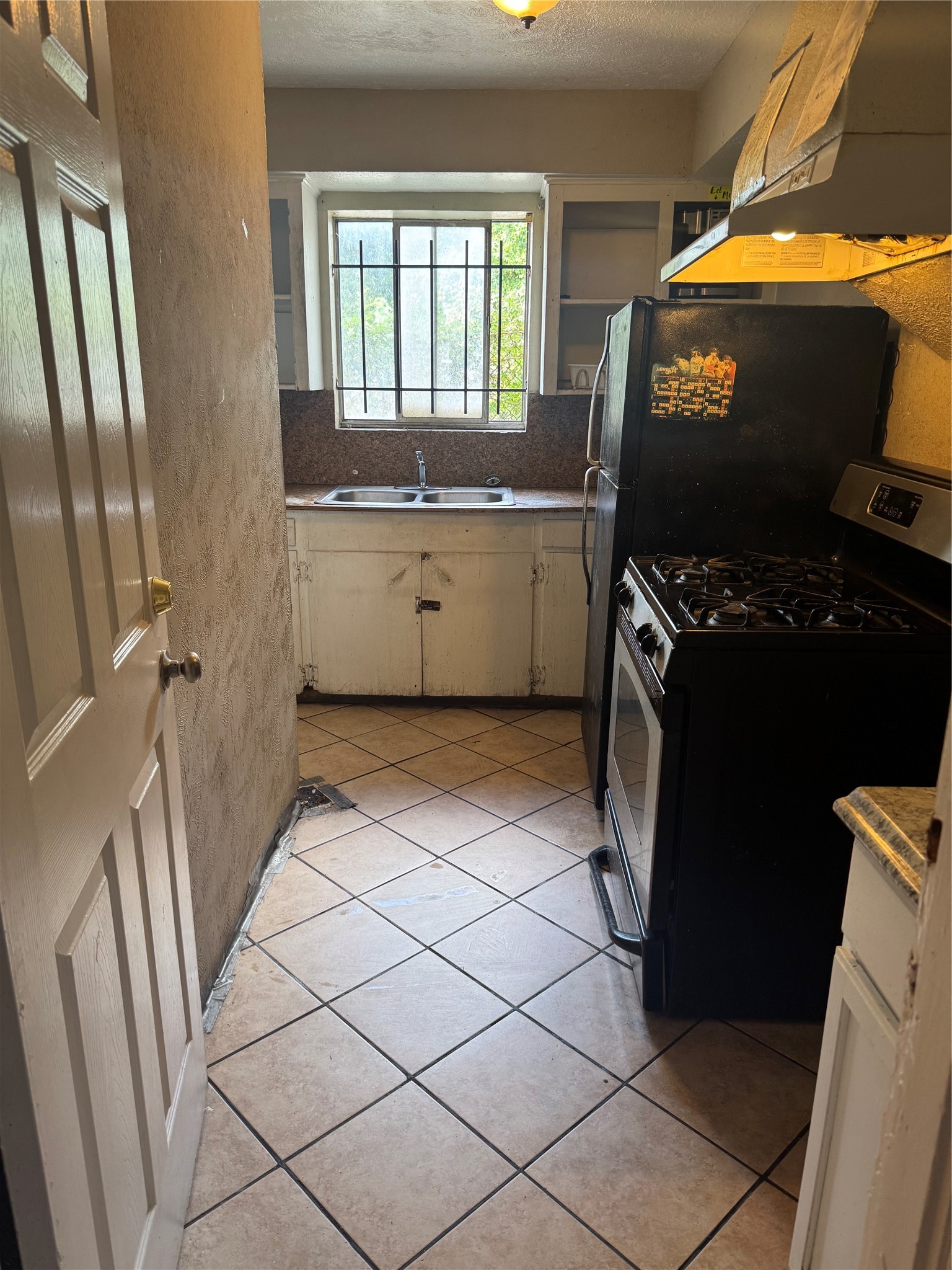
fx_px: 880
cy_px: 635
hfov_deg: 56.8
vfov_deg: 71.6
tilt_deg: -16.9
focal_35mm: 24
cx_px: 476
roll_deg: -1.1
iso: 160
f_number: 1.78
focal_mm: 6.76
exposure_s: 1/60
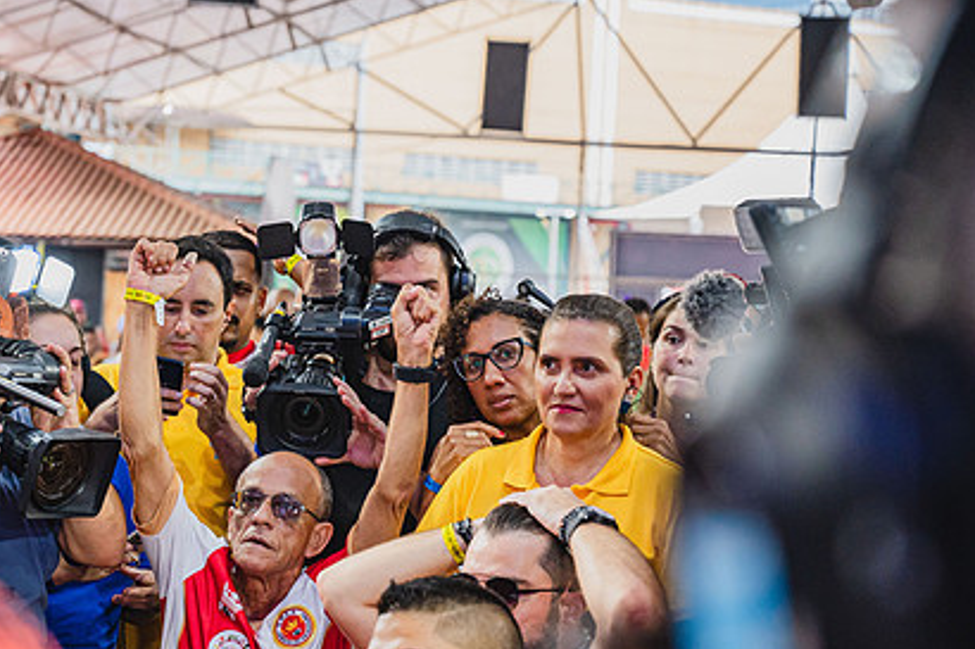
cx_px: 309
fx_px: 2680
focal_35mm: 99
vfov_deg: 13.8
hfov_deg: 20.5
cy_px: 302
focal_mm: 70
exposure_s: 1/250
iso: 2000
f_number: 4
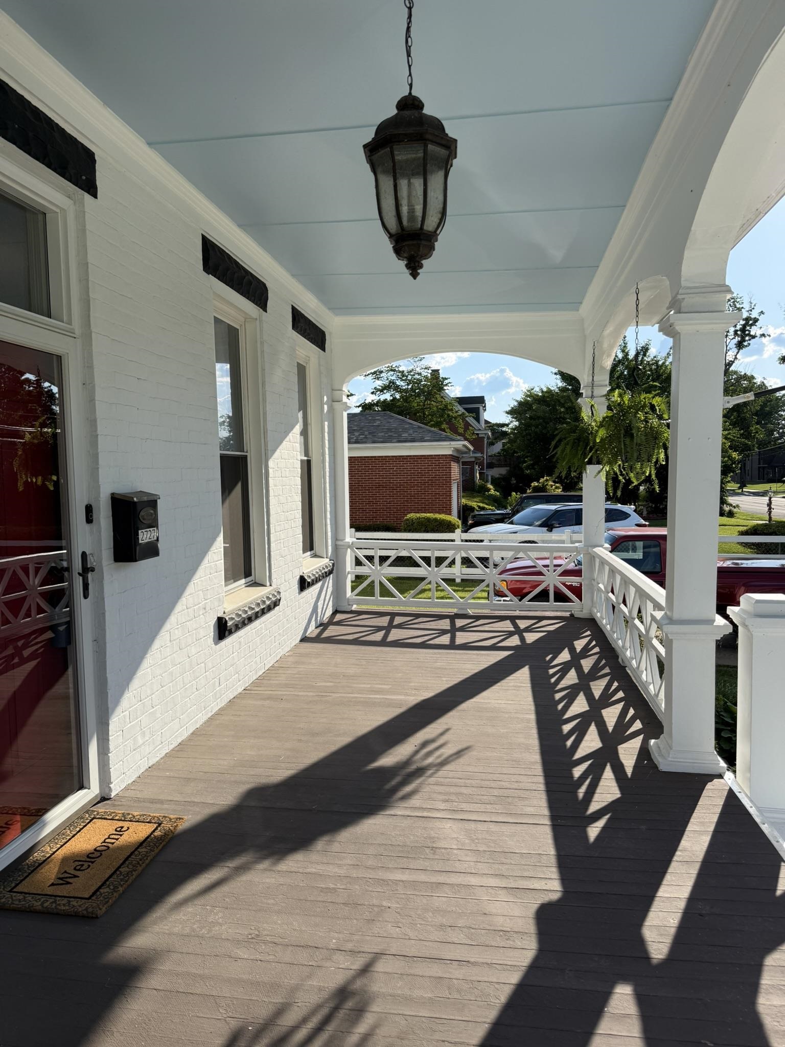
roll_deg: +0.5
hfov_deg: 56.8
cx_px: 392
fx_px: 726
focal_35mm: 24
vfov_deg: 71.6
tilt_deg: -3.6
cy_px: 524
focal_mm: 6.76
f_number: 1.78
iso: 100
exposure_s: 1/3584
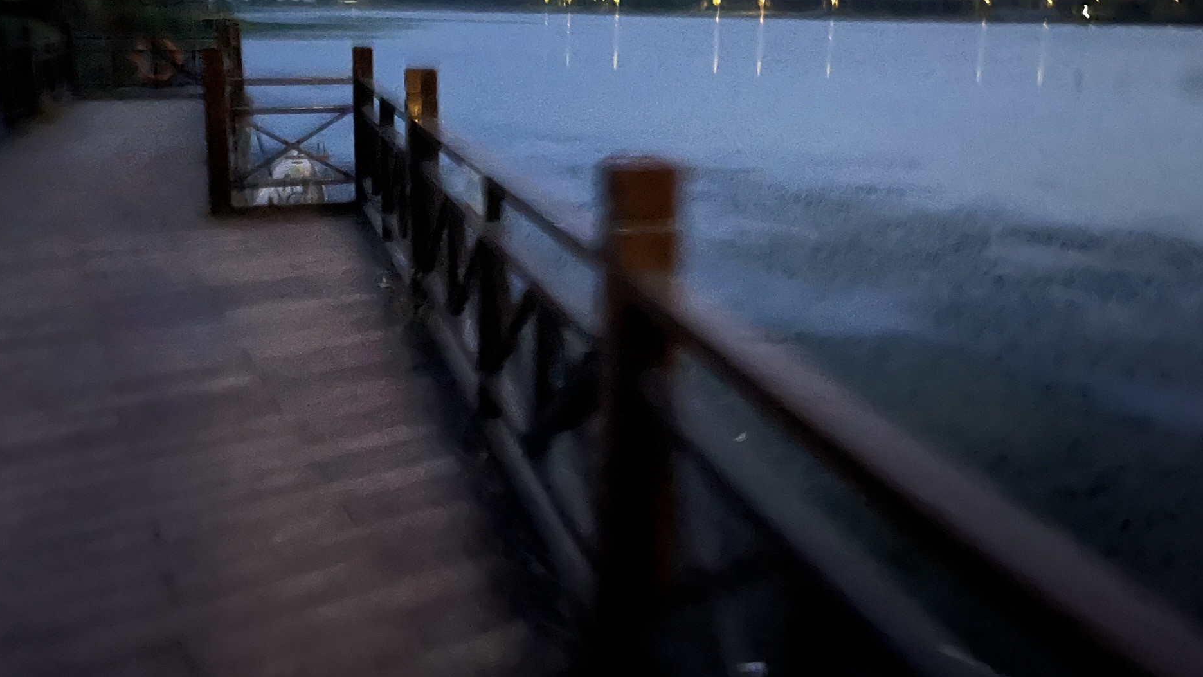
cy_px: 190
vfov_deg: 37.1
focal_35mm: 31
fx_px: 989
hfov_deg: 62.6
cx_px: 599
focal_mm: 5.1
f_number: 1.6
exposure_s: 1/5
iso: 1250
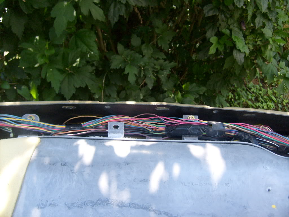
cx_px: 144
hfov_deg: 52.6
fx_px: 292
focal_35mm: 35
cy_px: 108
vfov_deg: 40.7
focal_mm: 5.8
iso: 80
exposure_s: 1/180
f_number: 2.8
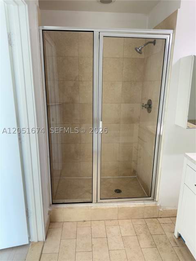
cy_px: 130
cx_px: 98
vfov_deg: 71.6
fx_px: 181
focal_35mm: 24
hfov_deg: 56.8
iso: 125
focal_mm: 6.76
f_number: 1.78
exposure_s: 1/60
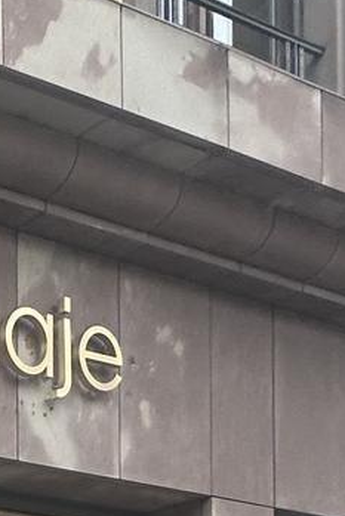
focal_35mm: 80
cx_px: -632
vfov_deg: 20.2
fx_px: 1149
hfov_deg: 11.6
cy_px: 855
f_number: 2.2
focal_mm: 2.22
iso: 40
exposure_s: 1/99
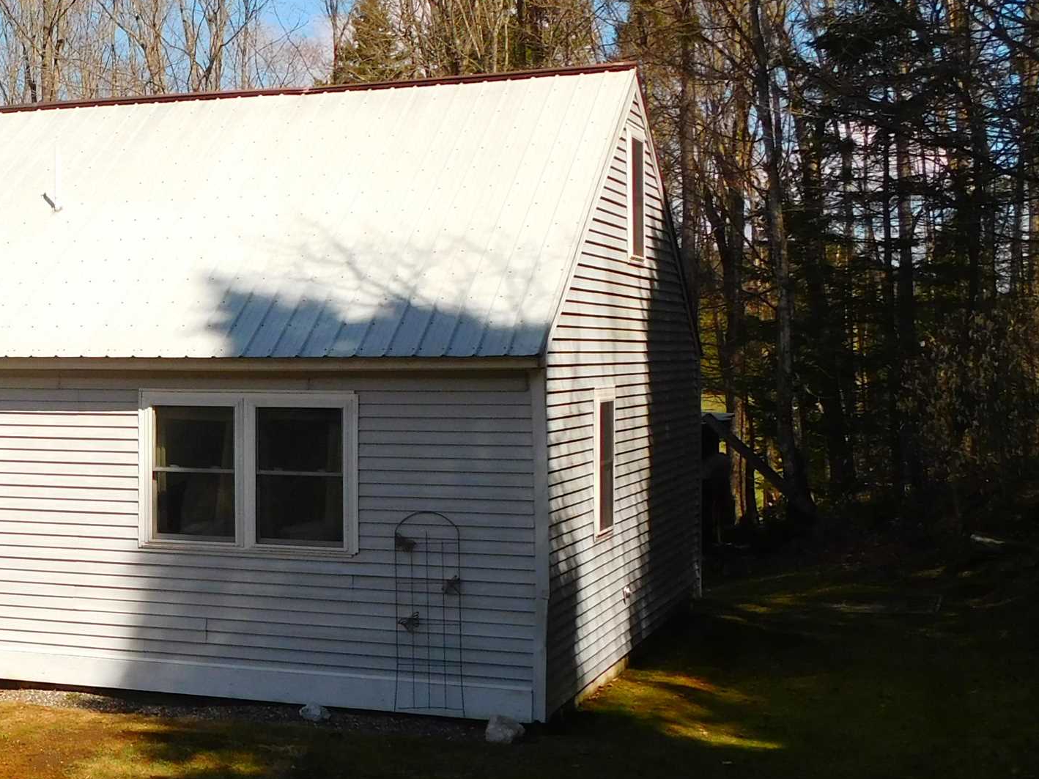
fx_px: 1951
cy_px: 354
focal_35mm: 65
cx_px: -38
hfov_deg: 27.8
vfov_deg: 22.6
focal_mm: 5.3
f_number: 6.4
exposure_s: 1/400
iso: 125
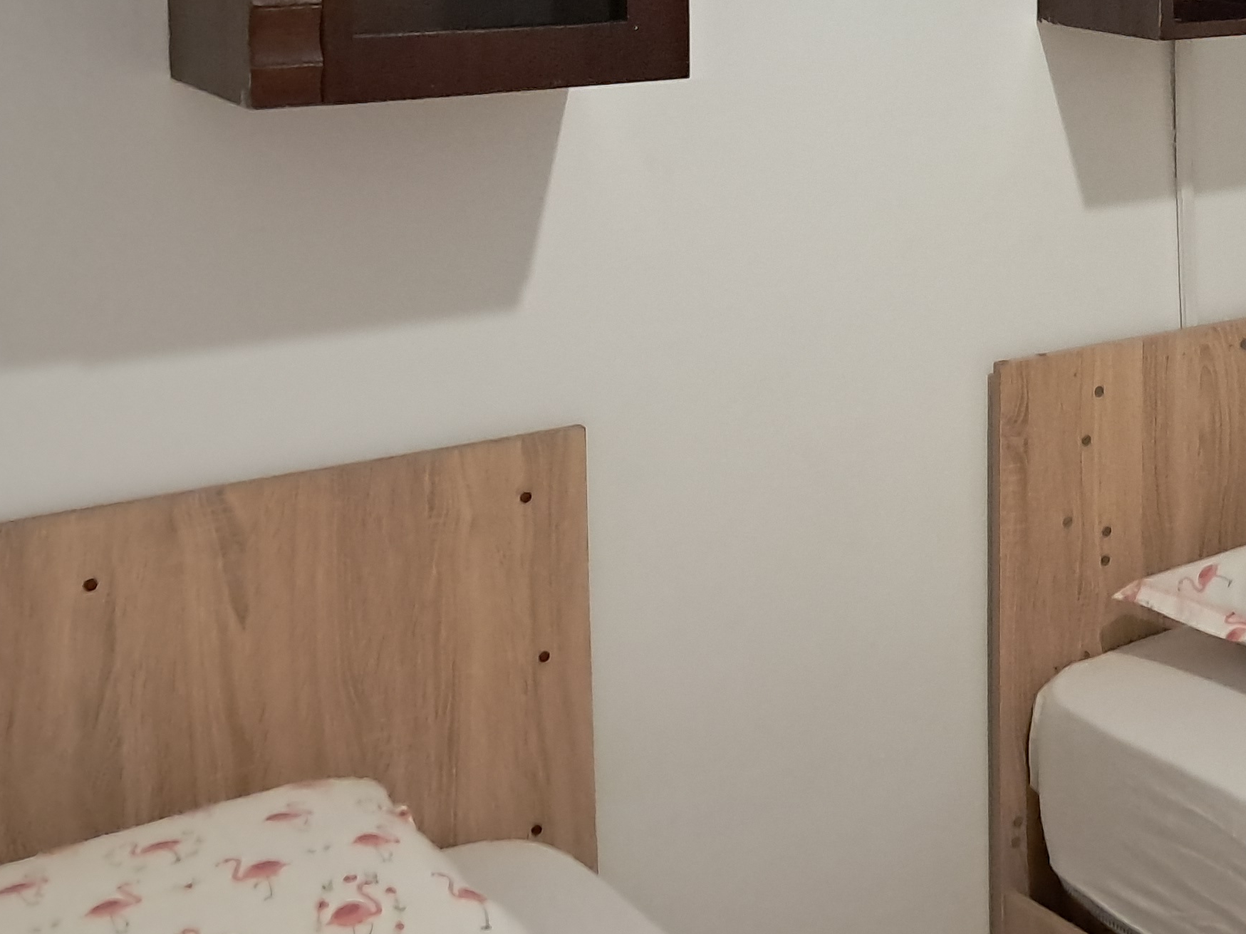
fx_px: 2267
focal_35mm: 63
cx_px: 1182
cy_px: -11
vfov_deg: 22.3
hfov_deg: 29.2
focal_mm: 4
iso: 640
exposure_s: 1/60
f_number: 1.8
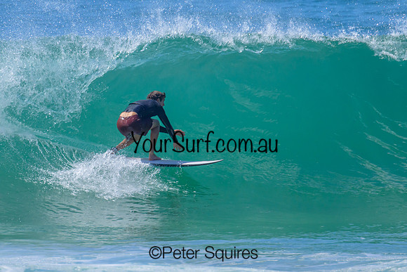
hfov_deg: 1.9
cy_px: 110
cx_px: 143
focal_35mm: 1099
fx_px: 12427
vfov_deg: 1.3
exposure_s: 1/2000
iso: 1100
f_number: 11
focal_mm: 800
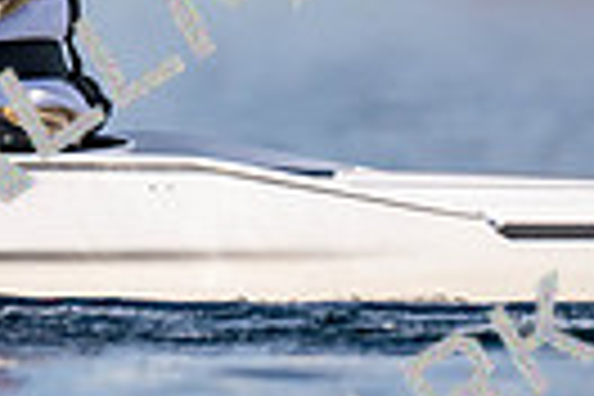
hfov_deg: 0.8
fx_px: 43491
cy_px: -137
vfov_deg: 0.5
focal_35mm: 2636
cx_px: -531
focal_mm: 600
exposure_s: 1/2500
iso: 220
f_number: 4
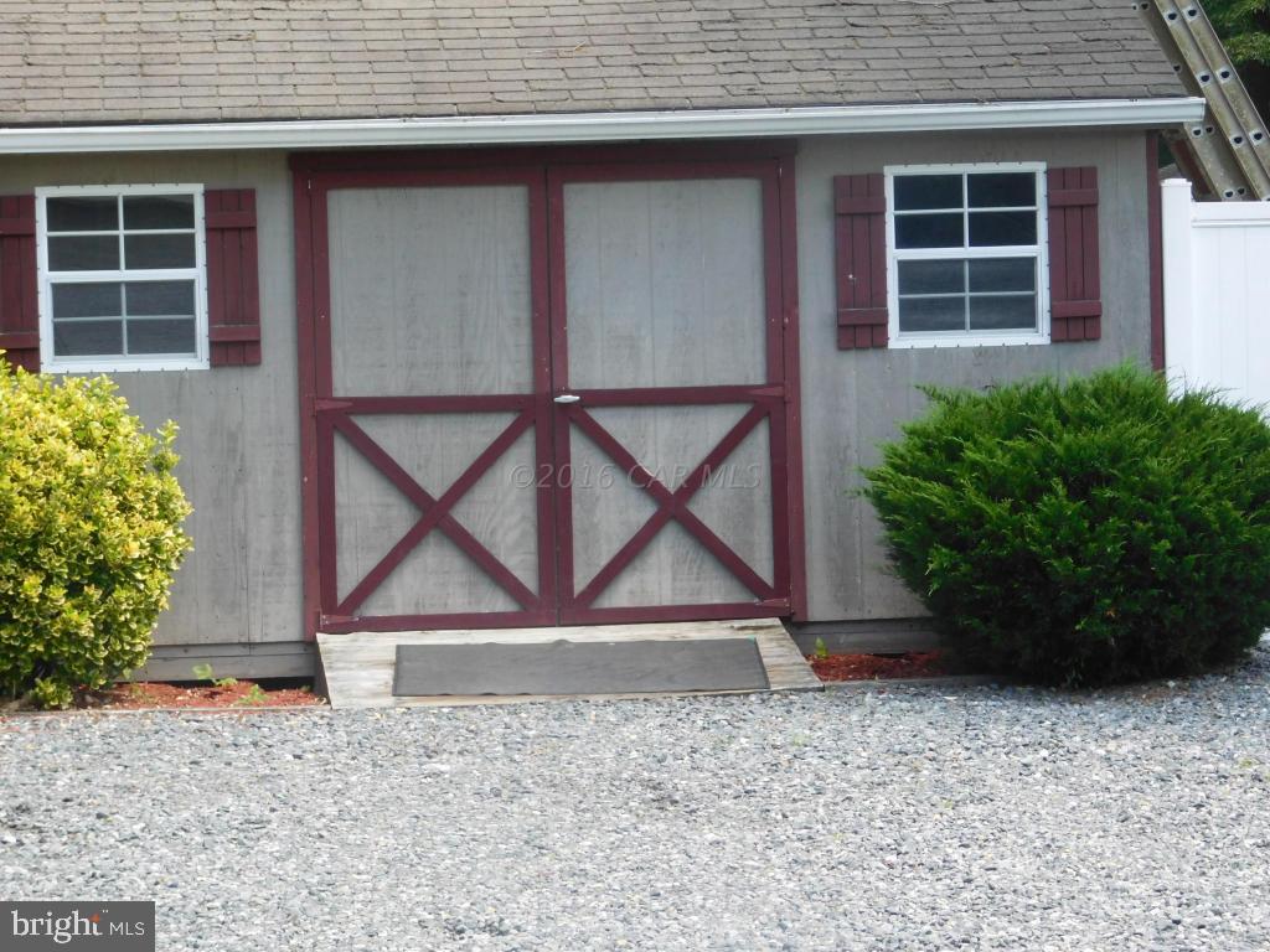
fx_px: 4219
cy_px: 476
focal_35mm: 115
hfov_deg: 17.1
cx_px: 635
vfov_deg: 12.9
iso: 280
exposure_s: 1/250
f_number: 4.8
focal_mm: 20.3
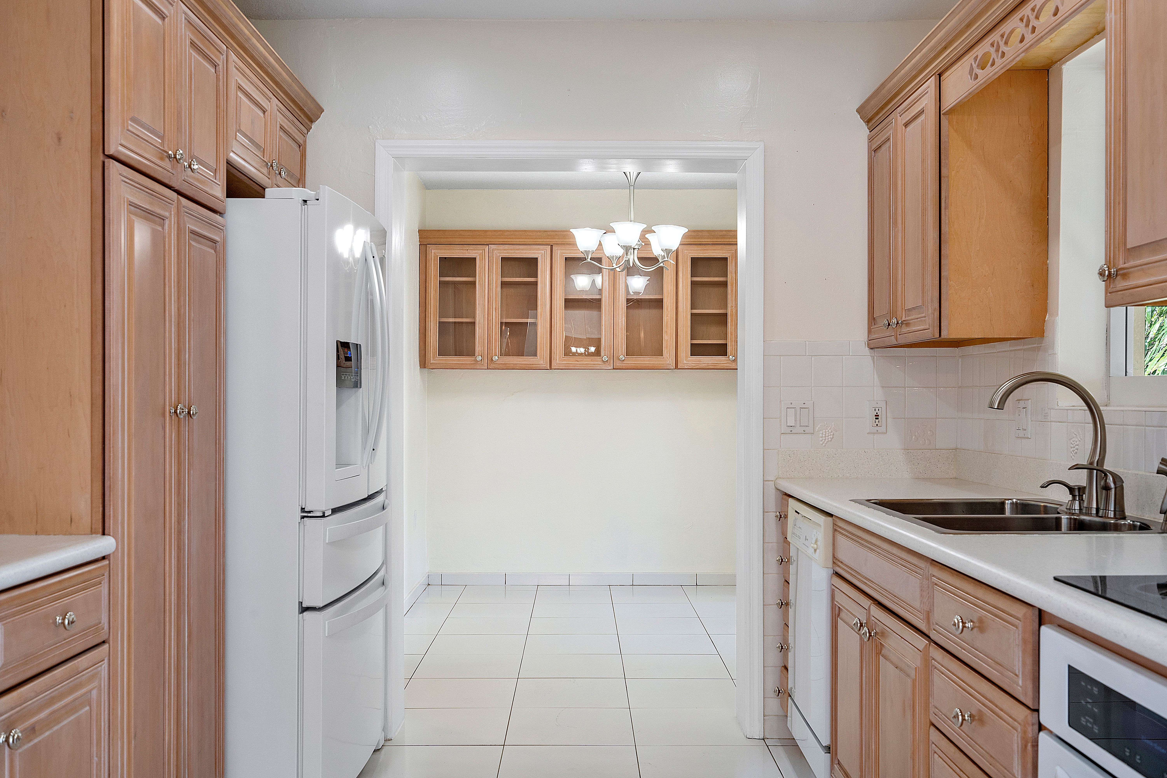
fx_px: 1134
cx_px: 584
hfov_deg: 54.4
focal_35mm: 35
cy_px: 389
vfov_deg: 37.8
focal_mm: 35
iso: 640
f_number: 9
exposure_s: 1/15
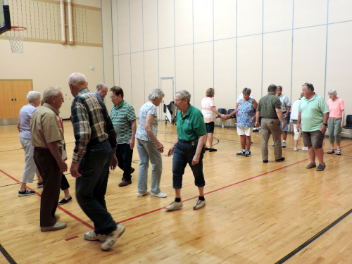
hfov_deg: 55.4
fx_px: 336
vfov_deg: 42.9
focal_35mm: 33
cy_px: 132
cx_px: 176
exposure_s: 1/50
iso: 160
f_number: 3.2
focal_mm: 5.8
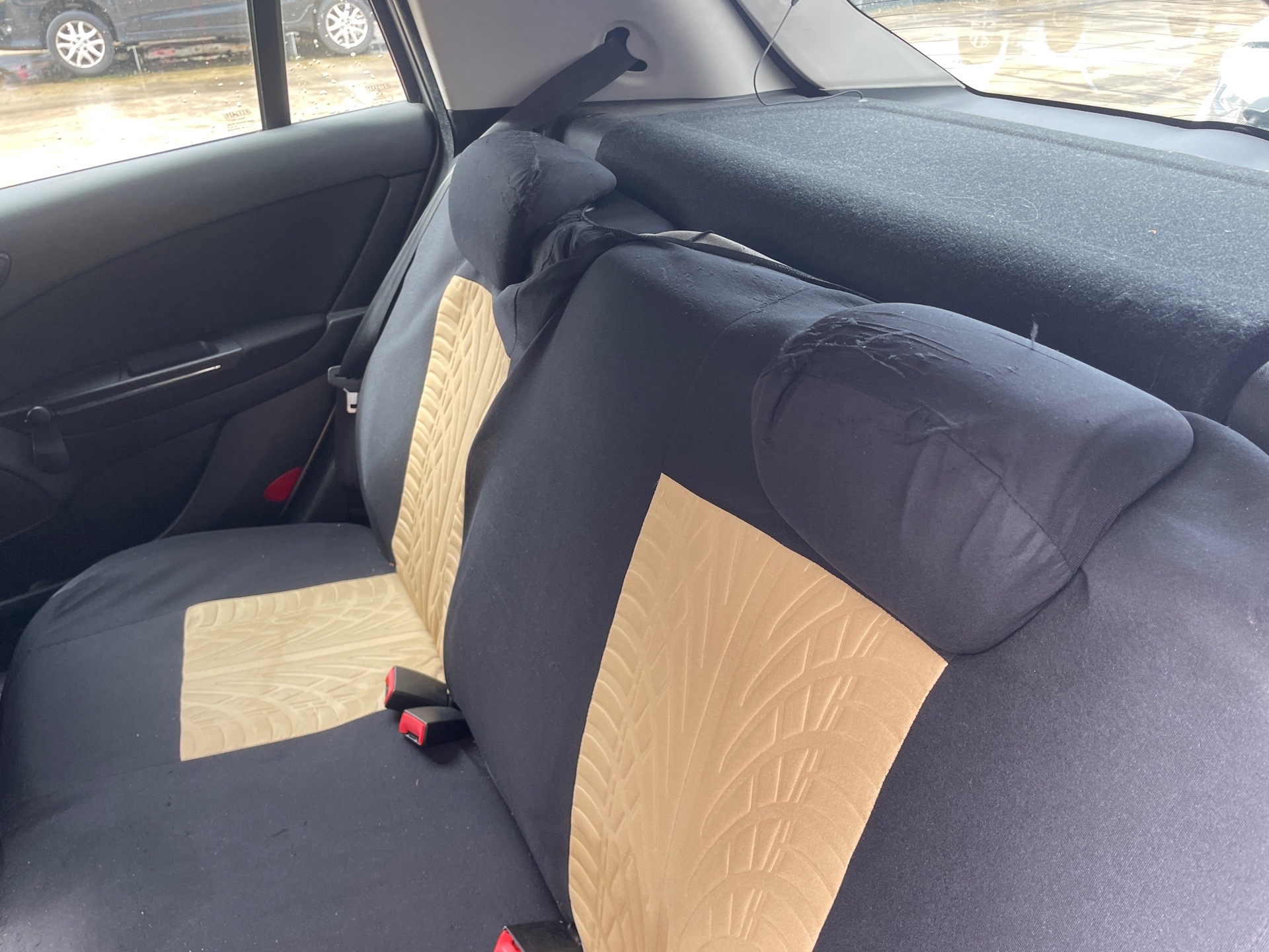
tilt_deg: -30.0
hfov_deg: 67.3
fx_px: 953
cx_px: 634
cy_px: 476
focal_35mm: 26
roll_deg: +5.3
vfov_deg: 53.1
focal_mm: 4.2
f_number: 1.6
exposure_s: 1/121
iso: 64
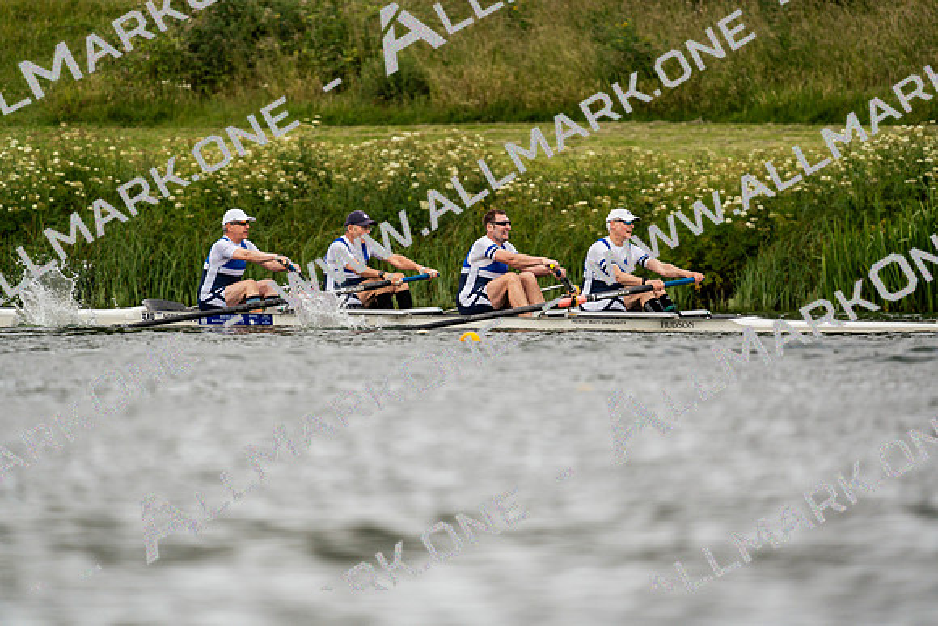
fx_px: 15636
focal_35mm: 600
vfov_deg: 2.3
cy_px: 313
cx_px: 469
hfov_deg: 3.4
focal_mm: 600
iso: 320
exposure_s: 1/2000
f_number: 6.3
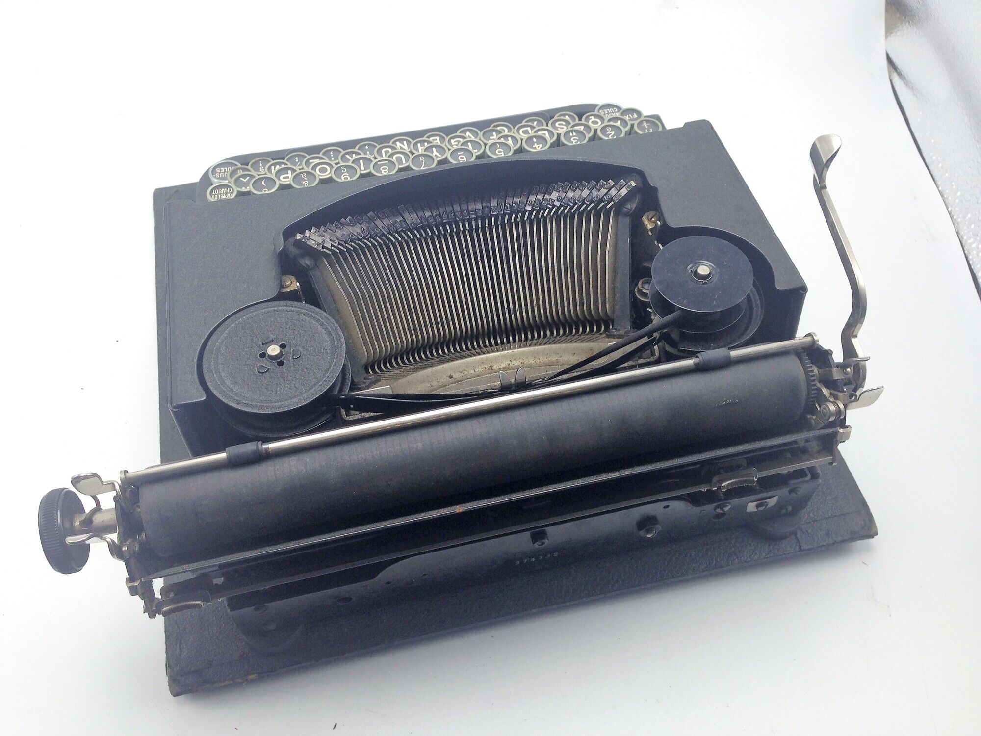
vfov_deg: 42.9
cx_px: 490
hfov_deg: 55.4
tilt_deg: -54.5
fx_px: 935
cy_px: 368
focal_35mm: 33
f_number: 2.4
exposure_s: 1/157
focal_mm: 4.12
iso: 50
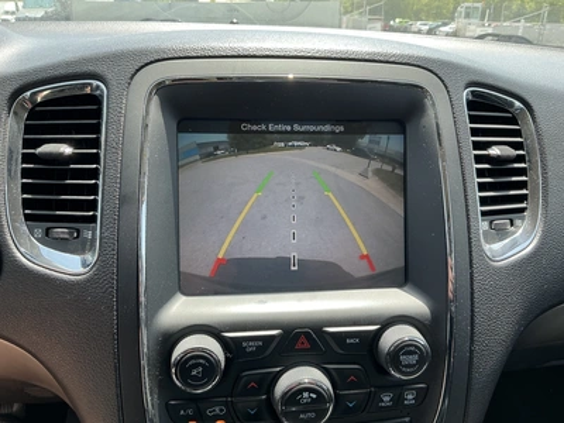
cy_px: 212
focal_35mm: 28
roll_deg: -0.4
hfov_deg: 63.4
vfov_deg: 49.7
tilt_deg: -22.0
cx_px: 282
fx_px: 456
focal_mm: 3
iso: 20
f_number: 1.8
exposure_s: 1/122
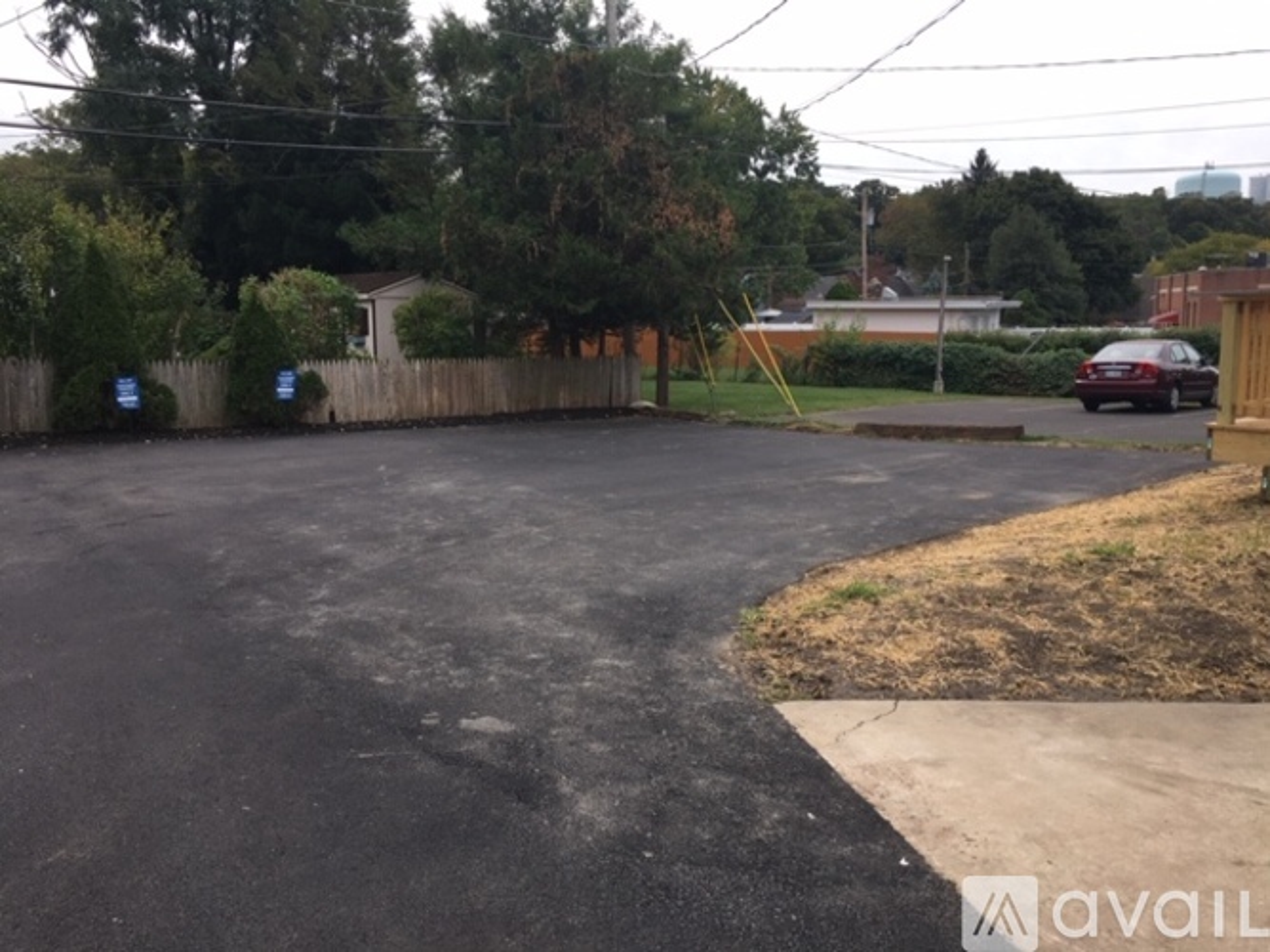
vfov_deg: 48.2
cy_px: 476
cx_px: 635
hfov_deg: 61.7
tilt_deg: -10.4
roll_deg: +2.7
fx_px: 1064
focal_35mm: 29
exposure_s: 1/680
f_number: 2.2
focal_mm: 4.15
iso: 25
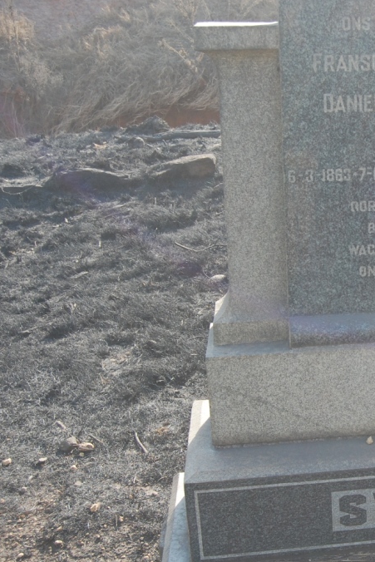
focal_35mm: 59
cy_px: 281
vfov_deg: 33.9
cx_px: 396
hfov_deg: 22.0
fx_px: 921
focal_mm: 26
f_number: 5.6
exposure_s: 1/125
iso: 220
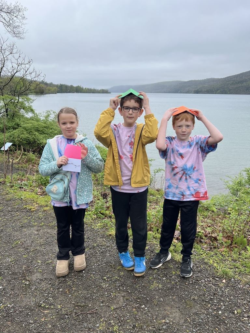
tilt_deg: -16.4
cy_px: 166
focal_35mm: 26
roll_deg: +1.0
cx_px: 125
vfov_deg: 67.3
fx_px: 250
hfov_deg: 53.1
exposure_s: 1/1238
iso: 50
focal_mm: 5.7
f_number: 1.5
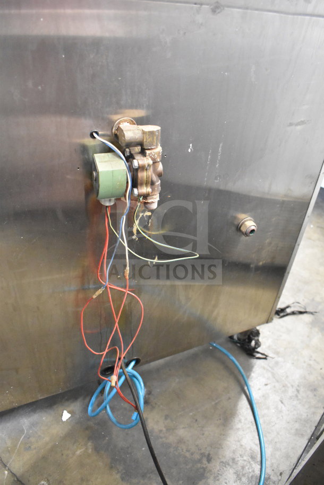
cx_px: 162
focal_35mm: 30
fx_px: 405
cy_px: 242
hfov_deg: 43.6
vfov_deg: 61.9
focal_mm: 20
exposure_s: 1/40
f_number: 3.5
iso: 6400
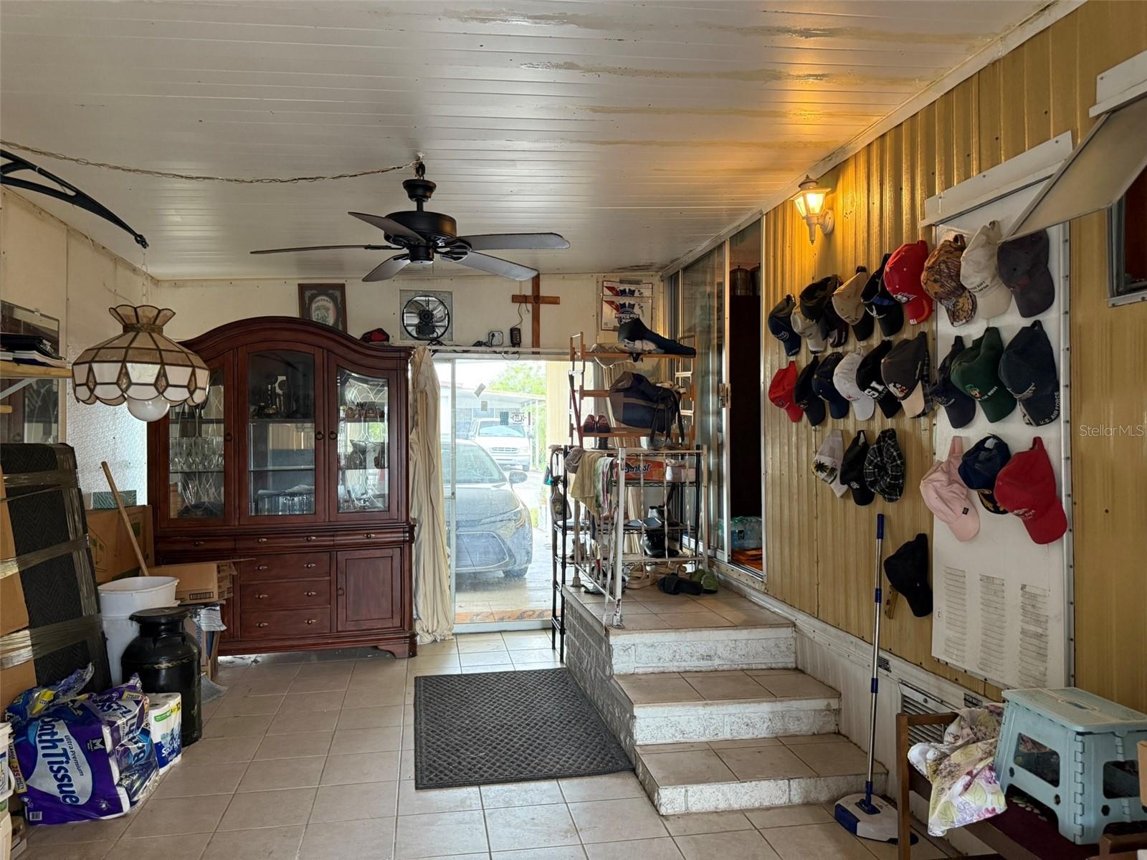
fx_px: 795
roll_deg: +0.0
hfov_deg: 71.6
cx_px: 574
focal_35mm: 24
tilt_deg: +1.3
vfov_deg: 56.8
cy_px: 430
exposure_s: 1/60
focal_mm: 6.76
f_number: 1.78
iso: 400
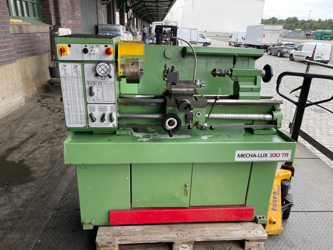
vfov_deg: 53.1
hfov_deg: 67.3
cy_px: 125
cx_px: 166
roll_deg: -2.3
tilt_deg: -22.2
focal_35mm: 26
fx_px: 250
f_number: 1.6
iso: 50
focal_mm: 5.1
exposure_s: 1/121
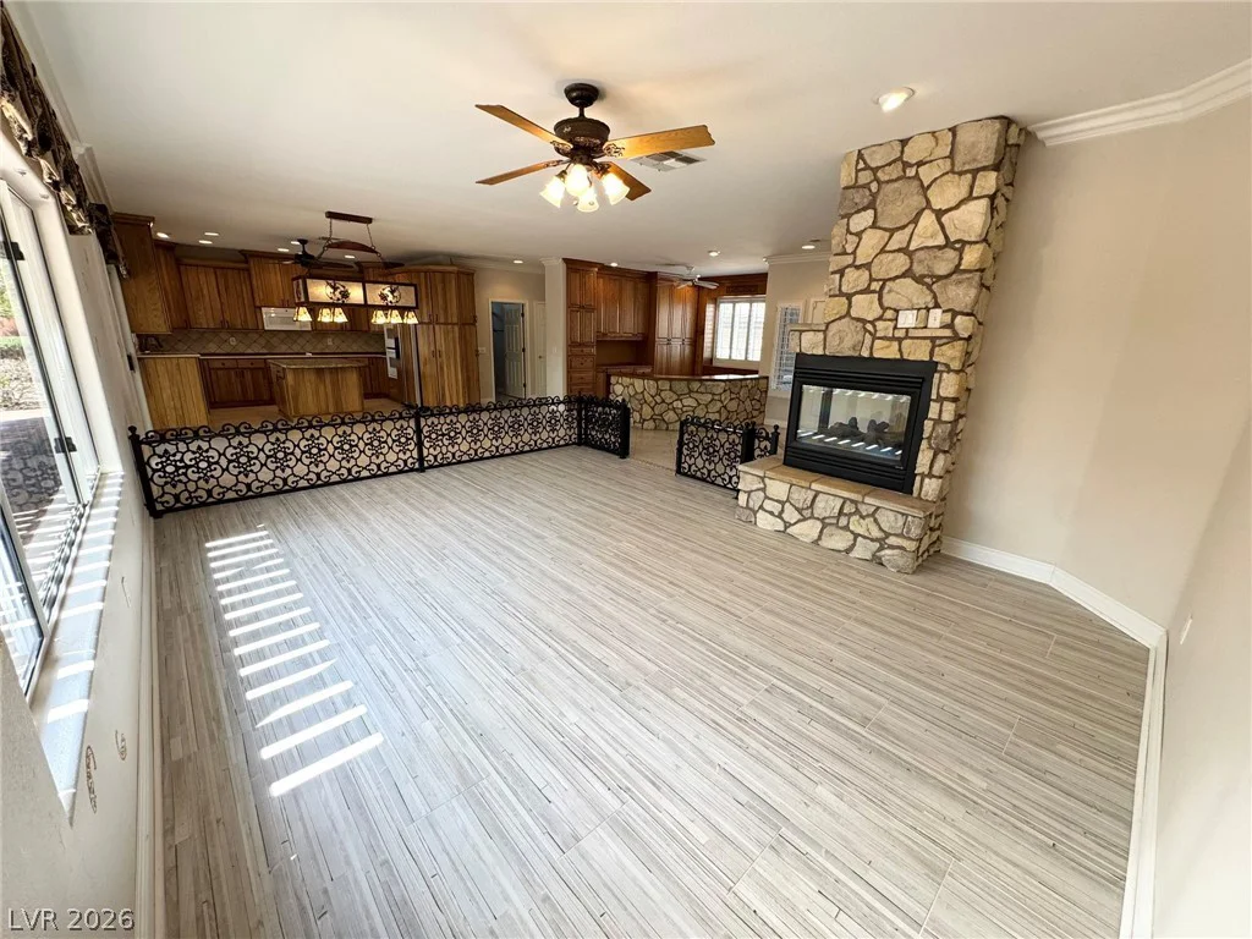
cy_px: 470
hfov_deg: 102.1
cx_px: 626
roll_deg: -1.7
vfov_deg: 85.7
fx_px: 506
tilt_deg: -15.4
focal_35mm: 14
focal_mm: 2.22
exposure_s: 1/120
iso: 160
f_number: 2.2
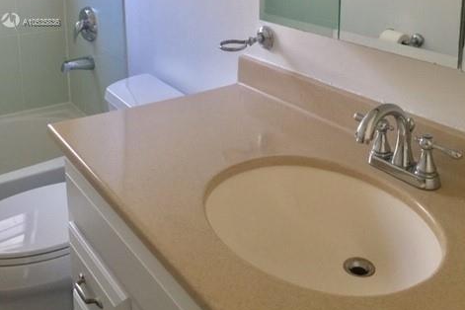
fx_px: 530
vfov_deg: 30.9
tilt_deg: -10.5
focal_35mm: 41
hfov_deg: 47.4
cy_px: 23
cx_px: 236
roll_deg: -0.4
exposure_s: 1/15
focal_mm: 4.15
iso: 40
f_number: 2.2
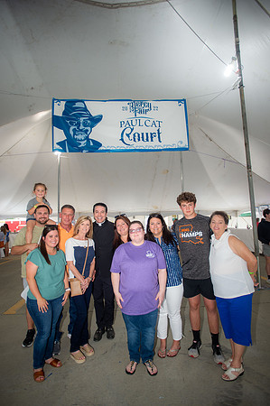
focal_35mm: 20
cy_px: 203
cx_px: 135
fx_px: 226
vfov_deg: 84.0
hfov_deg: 61.8
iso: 100
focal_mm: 20
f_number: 2.8
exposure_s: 1/60
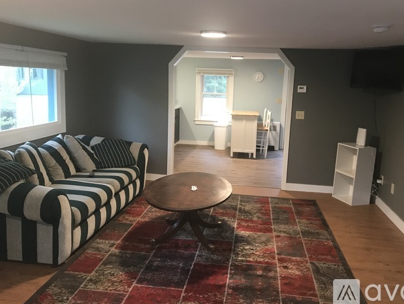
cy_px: 138
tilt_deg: -8.1
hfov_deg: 58.3
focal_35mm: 31
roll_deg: -2.1
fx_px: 362
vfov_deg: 45.4
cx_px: 218
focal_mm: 3.99
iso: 80
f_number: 1.8
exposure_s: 1/15
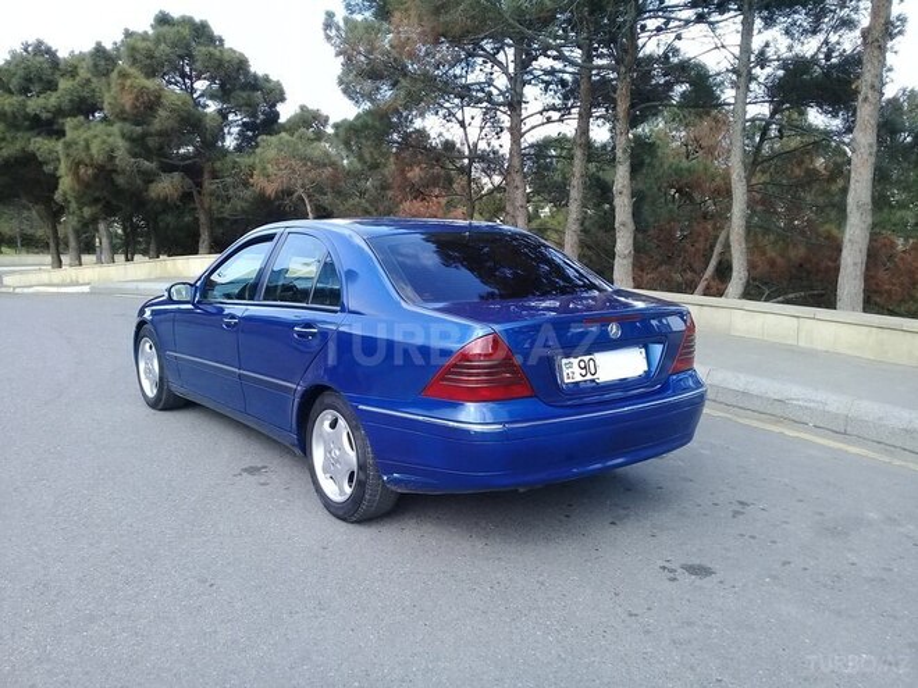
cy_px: 344
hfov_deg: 58.4
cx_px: 459
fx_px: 822
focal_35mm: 31
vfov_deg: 45.4
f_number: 2.2
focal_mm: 3.3
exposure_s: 1/280
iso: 50
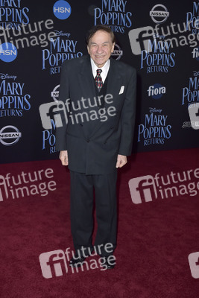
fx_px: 298
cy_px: 149
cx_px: 100
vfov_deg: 53.1
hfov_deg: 36.9
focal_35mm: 36
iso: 400
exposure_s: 1/250
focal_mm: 36
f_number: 6.3
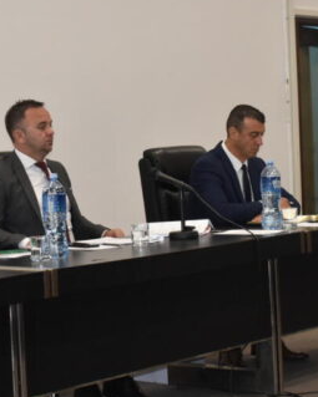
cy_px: 185
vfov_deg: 18.1
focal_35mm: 106
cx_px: 120
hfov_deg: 14.5
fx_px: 1248
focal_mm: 32
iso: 1100
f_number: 4.5
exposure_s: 1/125
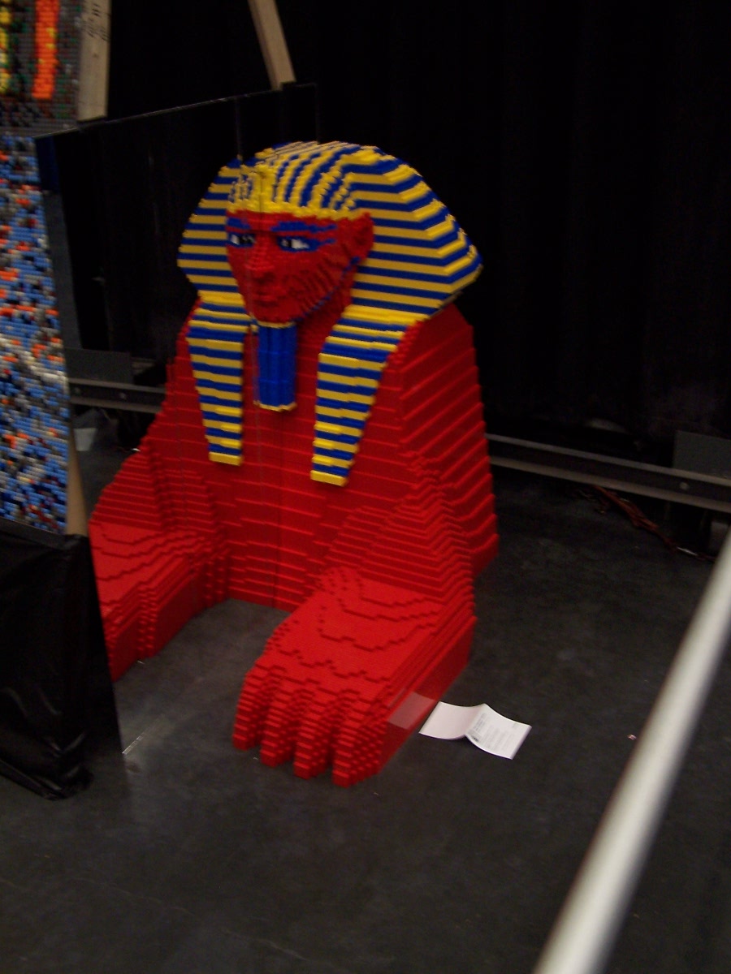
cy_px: 487
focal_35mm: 38
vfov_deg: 49.0
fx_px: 1070
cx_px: 366
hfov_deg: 37.7
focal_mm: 6.3
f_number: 2.8
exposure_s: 1/8
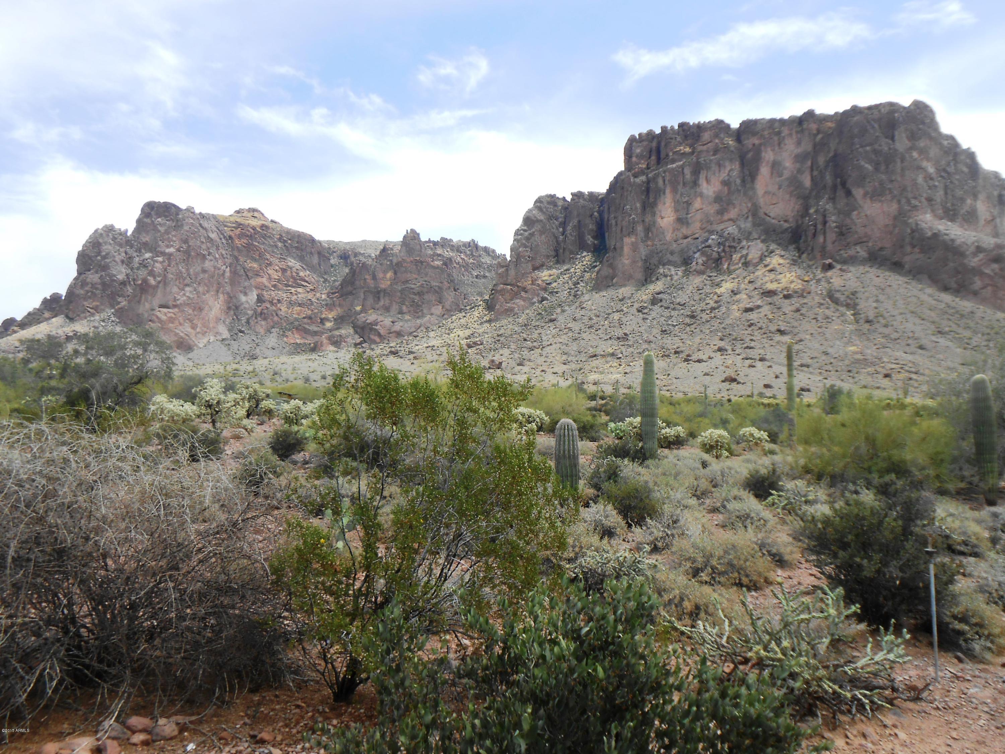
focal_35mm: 26
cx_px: 502
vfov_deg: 53.1
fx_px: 755
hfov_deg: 67.3
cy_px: 377
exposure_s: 1/640
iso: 80
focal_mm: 4.6
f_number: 3.5
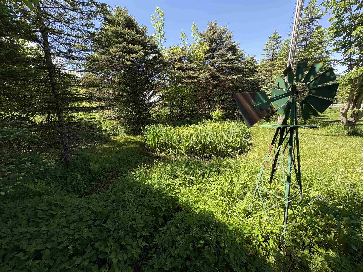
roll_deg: +4.8
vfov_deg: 85.7
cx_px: 182
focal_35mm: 14
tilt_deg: -13.6
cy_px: 136
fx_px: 147
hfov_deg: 102.1
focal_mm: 2.22
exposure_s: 1/675
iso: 40
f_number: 2.2
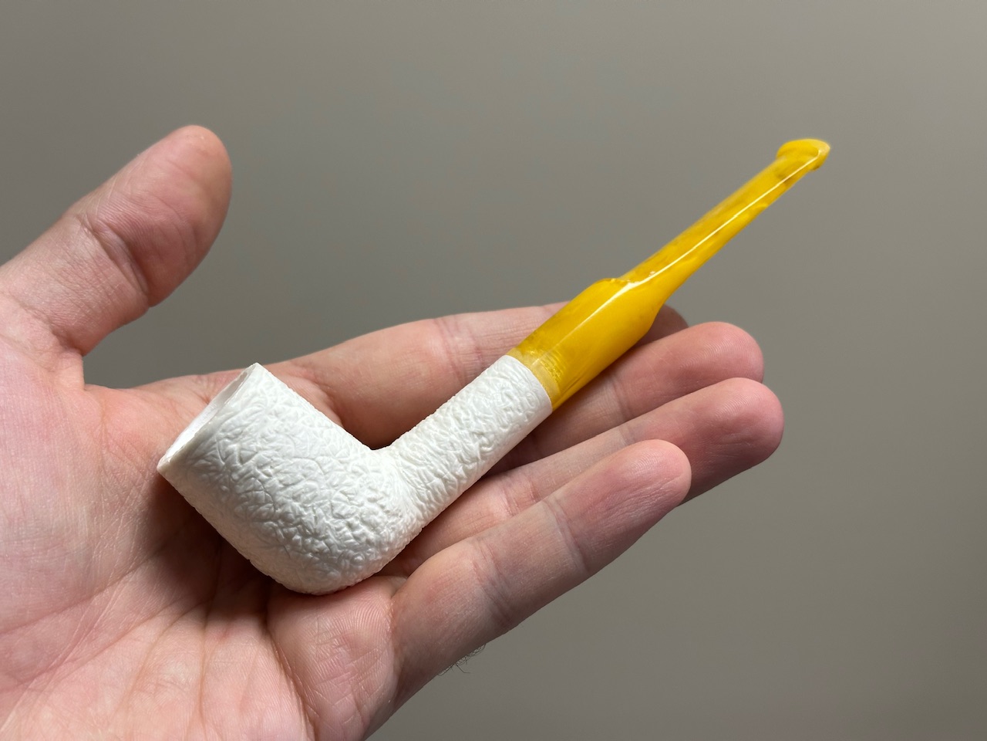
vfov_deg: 30.3
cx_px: 494
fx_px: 1369
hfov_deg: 39.7
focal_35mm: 48
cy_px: 370
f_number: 1.78
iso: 80
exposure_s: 1/121
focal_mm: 6.86
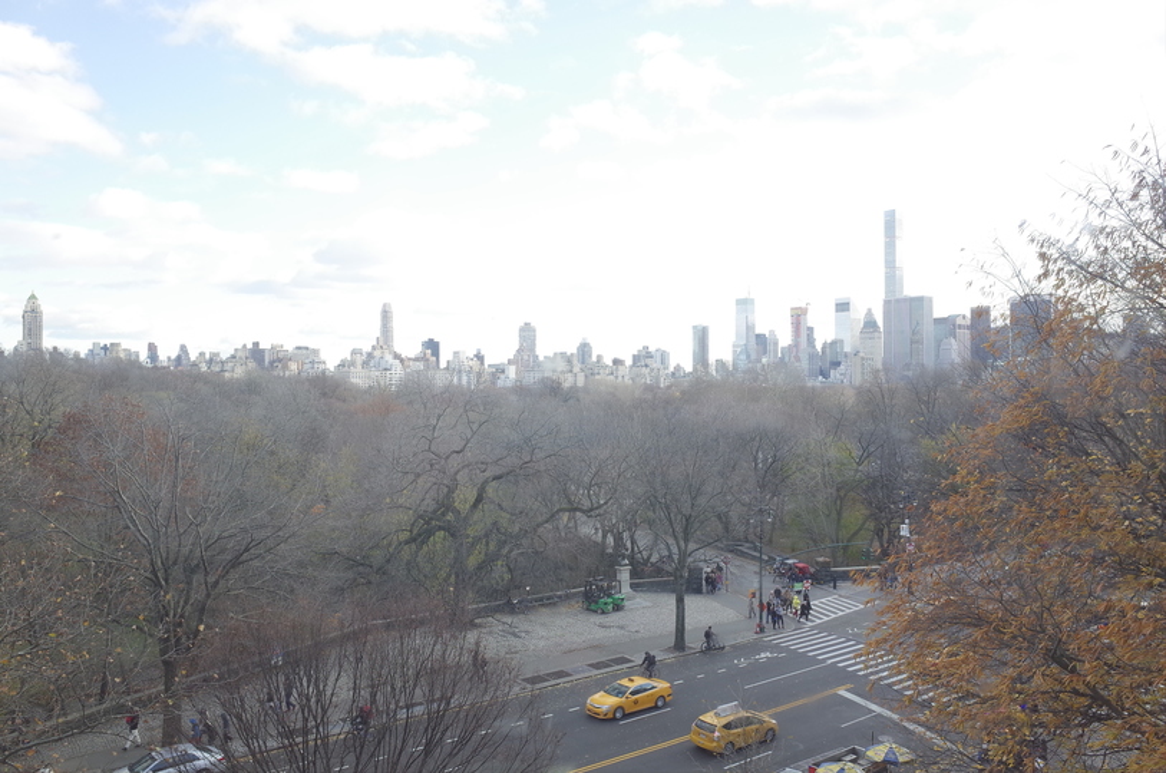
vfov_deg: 46.2
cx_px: 583
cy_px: 386
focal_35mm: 28
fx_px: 905
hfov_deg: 65.6
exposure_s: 1/125
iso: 320
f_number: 5.6
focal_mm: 18.3
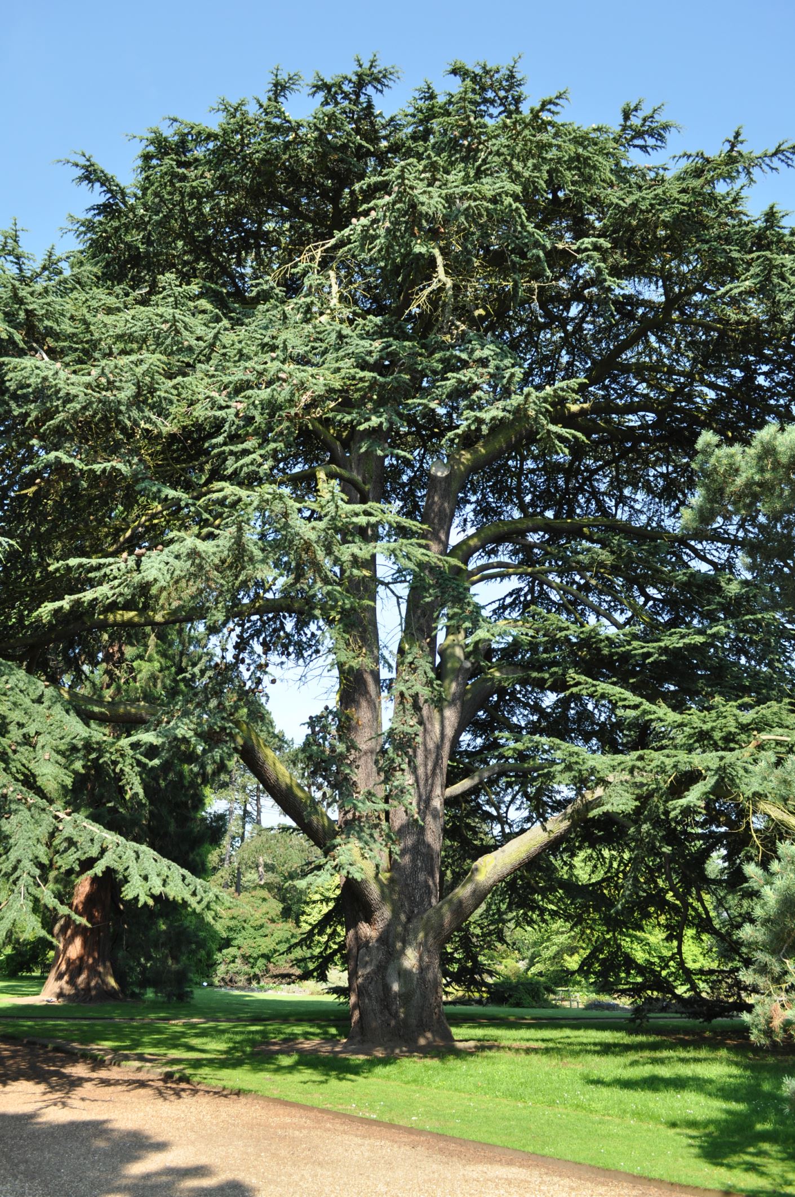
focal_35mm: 30
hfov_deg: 43.5
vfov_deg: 62.0
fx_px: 996
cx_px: 398
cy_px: 598
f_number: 8
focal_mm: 20
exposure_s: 1/250
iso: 200
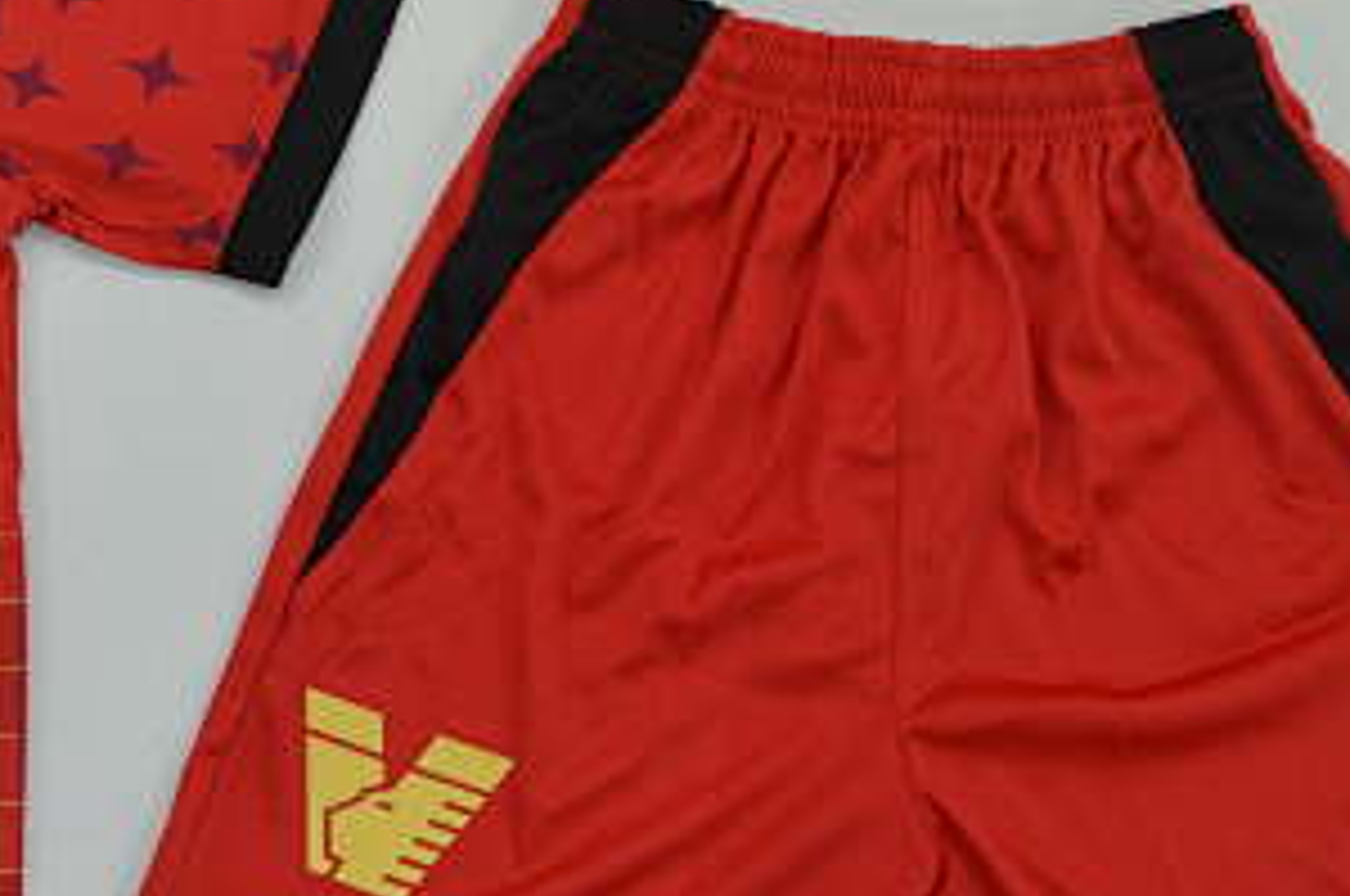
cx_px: 104
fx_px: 3594
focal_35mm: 96
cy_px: 441
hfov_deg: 20.8
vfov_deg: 14.2
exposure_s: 1/200
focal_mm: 24
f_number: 9
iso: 400
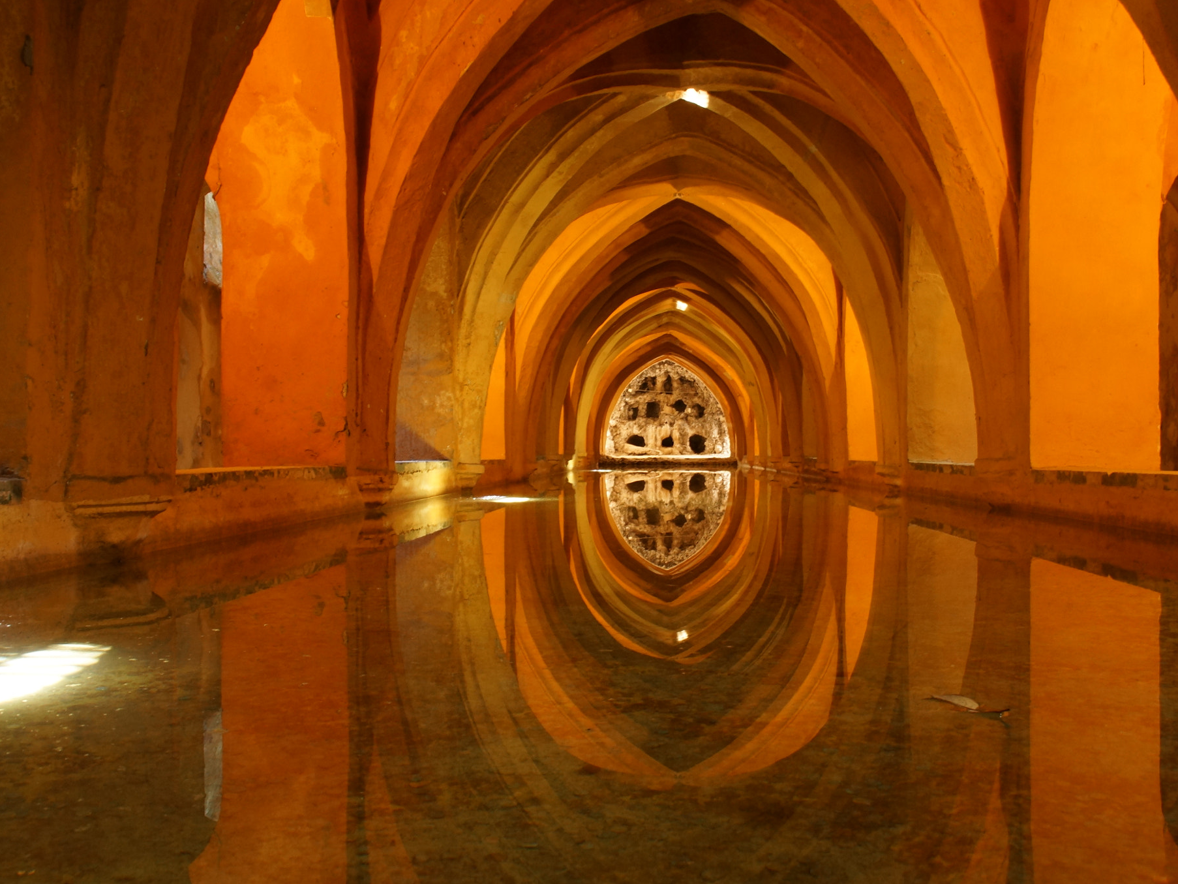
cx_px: 659
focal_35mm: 36
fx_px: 1225
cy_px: 444
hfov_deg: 51.2
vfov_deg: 39.7
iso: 400
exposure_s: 1.3
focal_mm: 22
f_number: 13
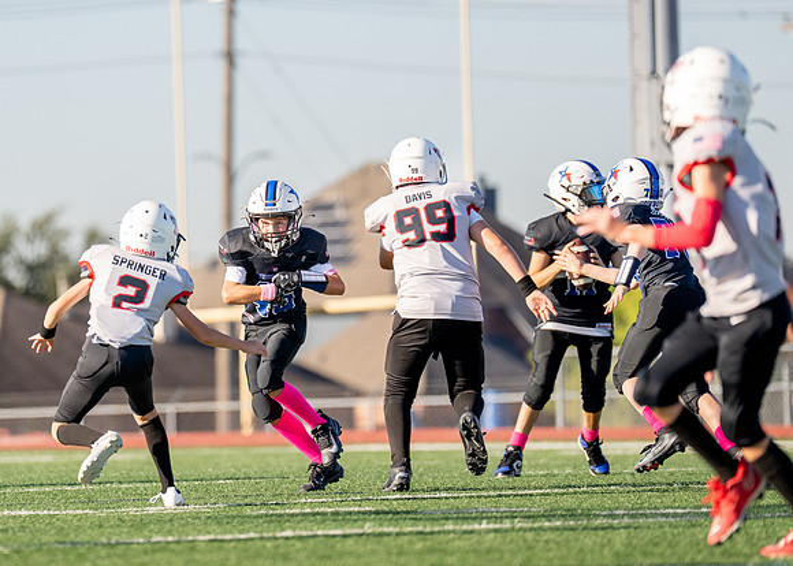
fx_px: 7691
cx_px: 265
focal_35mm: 342
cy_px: 285
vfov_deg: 4.2
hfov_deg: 5.9
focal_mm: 200
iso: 250
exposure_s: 1/4000
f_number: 2.8
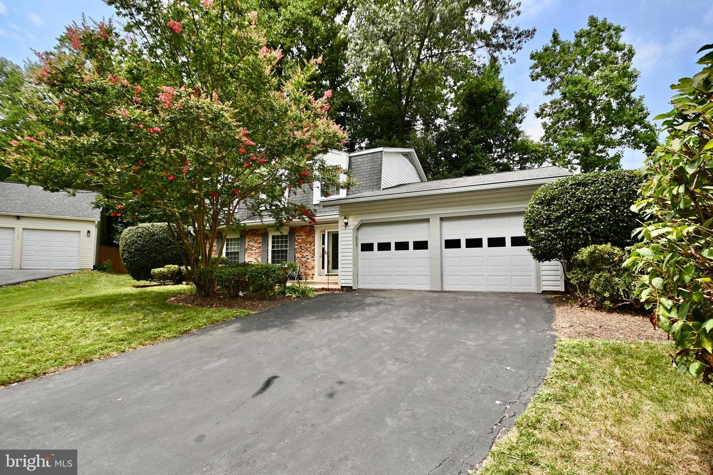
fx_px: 317
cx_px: 356
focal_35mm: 16
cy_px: 238
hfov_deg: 96.7
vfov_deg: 73.7
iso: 160
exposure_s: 1/500
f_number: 7.1
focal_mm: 11
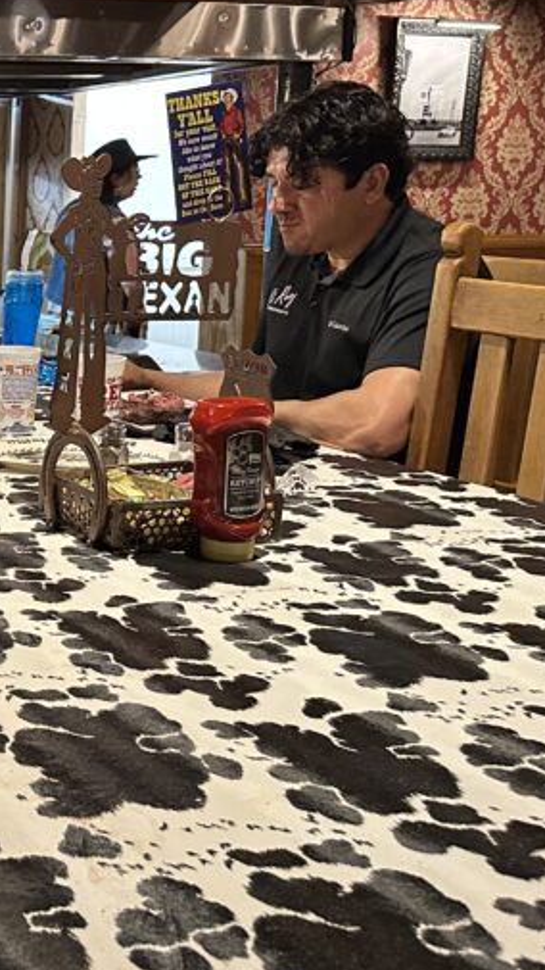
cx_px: -217
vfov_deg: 38.9
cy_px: 371
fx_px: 1362
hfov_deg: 20.2
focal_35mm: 53
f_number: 1.78
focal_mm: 6.86
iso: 500
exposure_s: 1/60
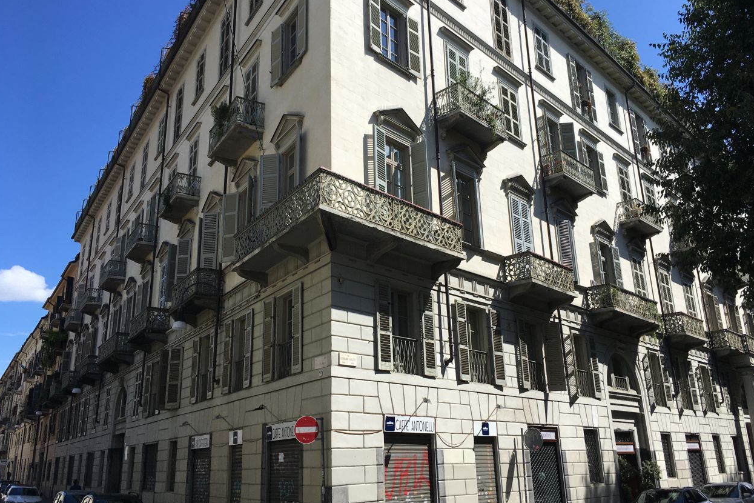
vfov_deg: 42.3
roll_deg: +0.2
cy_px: 238
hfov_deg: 60.3
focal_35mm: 31
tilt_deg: +20.5
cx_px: 382
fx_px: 649
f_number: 2.2
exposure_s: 1/1923
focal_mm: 4.15
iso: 25
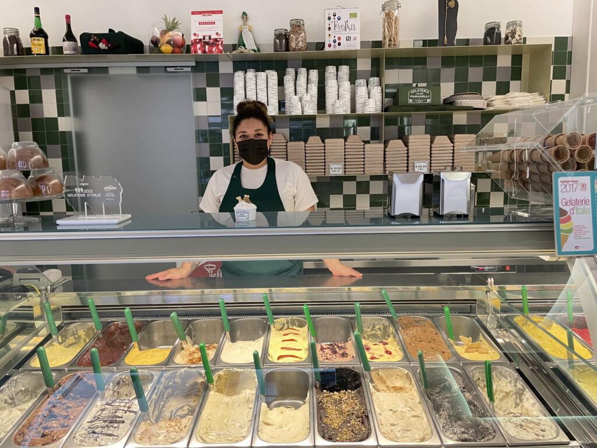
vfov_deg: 53.1
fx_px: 448
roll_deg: +1.3
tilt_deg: -8.2
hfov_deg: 67.3
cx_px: 298
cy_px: 224
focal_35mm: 26
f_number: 1.6
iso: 100
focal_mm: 4.2
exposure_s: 1/50
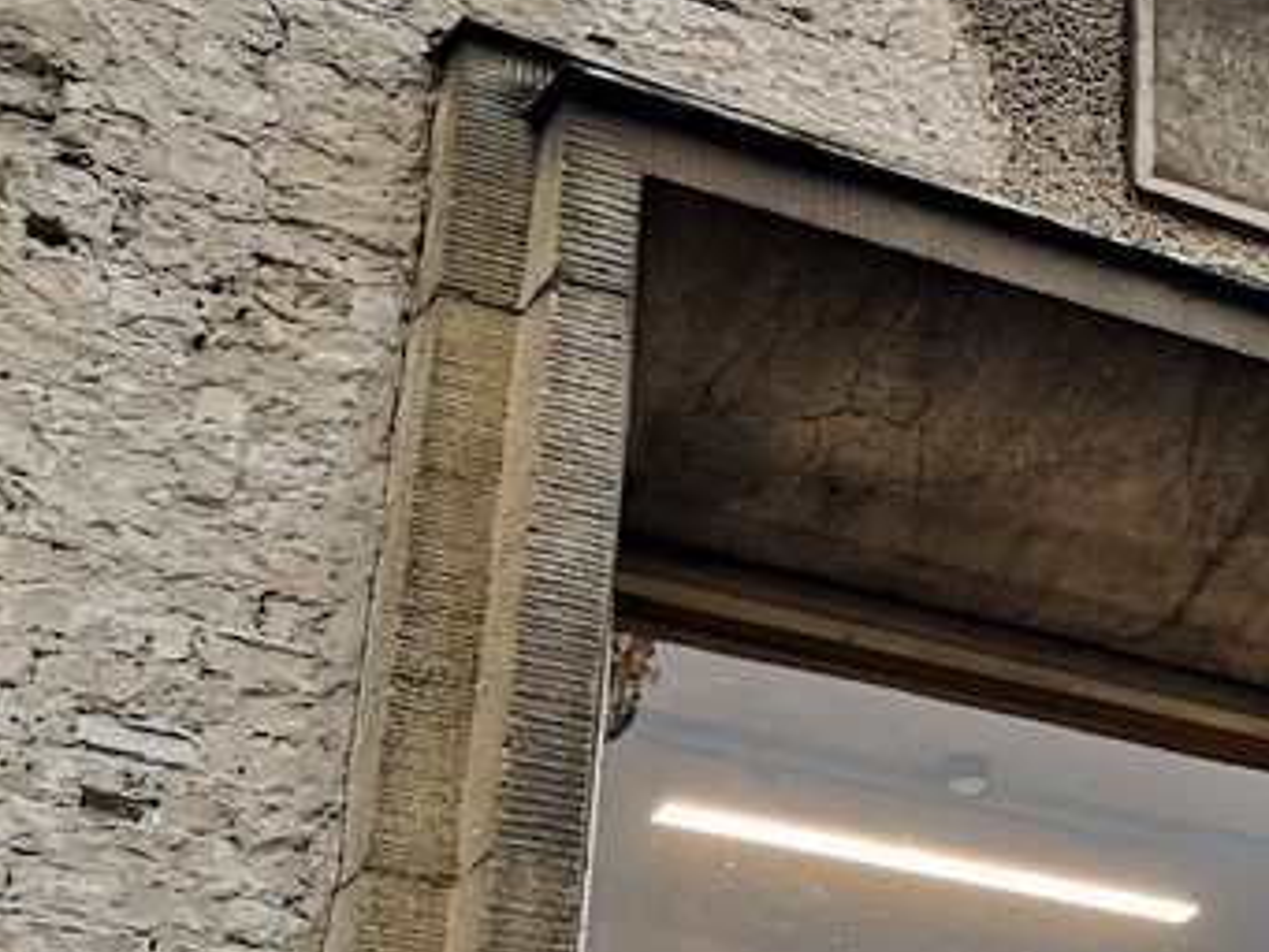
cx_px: 1783
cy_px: 424
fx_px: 3484
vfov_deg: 15.6
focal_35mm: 95
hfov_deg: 18.7
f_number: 1.8
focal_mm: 3.95
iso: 50
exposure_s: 1/133
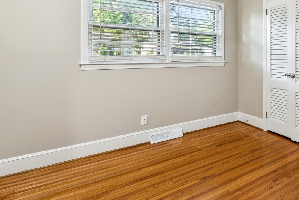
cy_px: 61
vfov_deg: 49.2
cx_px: 231
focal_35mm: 25
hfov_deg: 65.3
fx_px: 212
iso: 100
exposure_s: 1
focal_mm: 16.3
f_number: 11
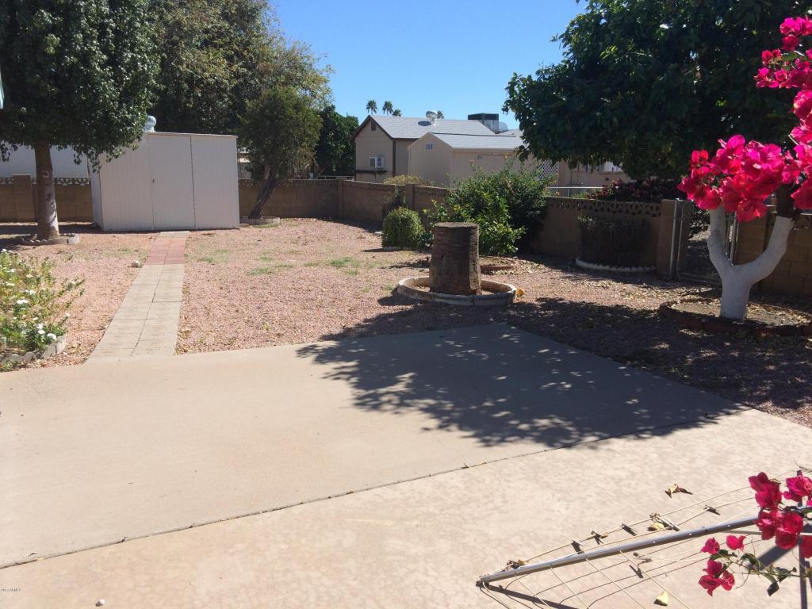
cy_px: 304
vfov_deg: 48.2
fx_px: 680
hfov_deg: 61.7
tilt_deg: -11.6
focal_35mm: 29
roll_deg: +0.1
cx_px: 406
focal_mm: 4.15
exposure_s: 1/1866
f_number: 2.2
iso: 32
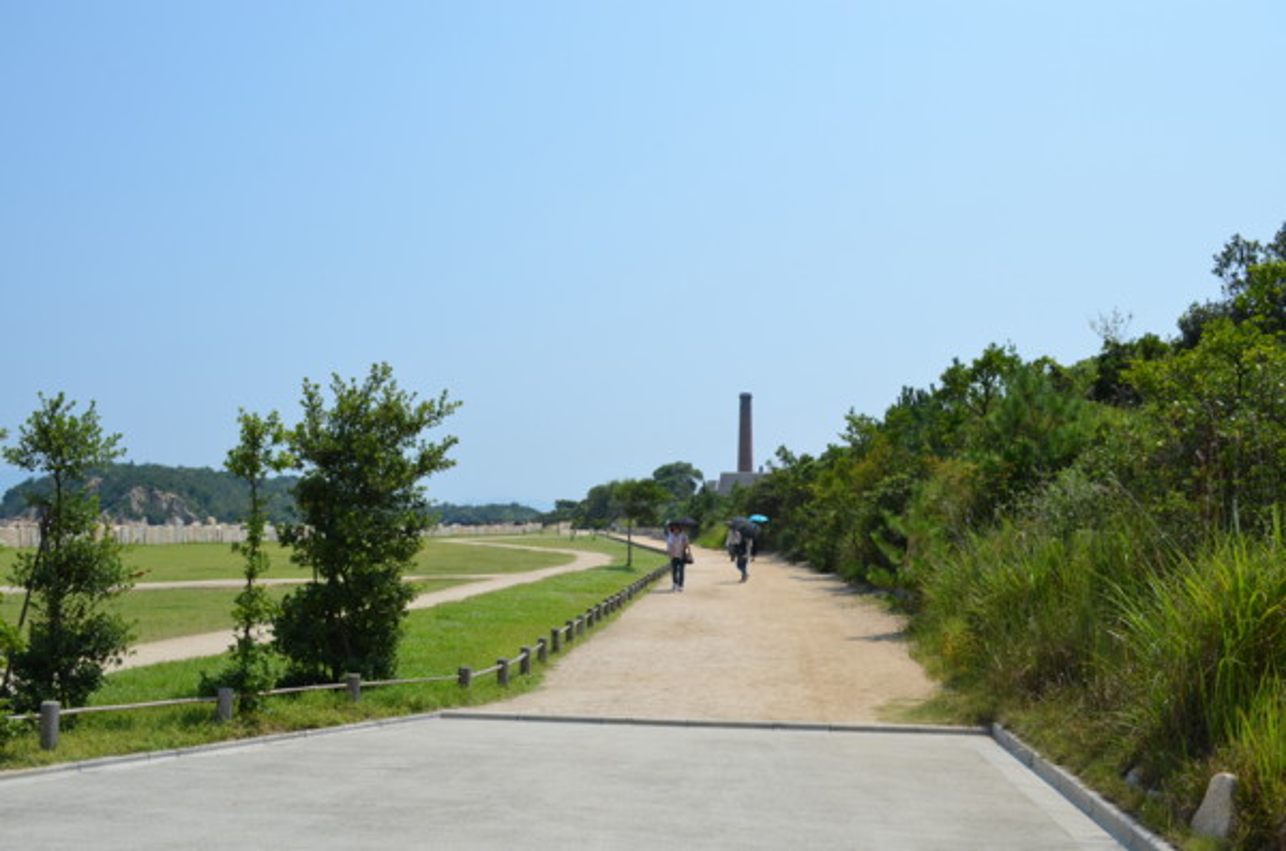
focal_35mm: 33
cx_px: 643
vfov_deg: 39.8
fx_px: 1176
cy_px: 426
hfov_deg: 57.3
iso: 100
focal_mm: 22
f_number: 9
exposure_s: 1/320
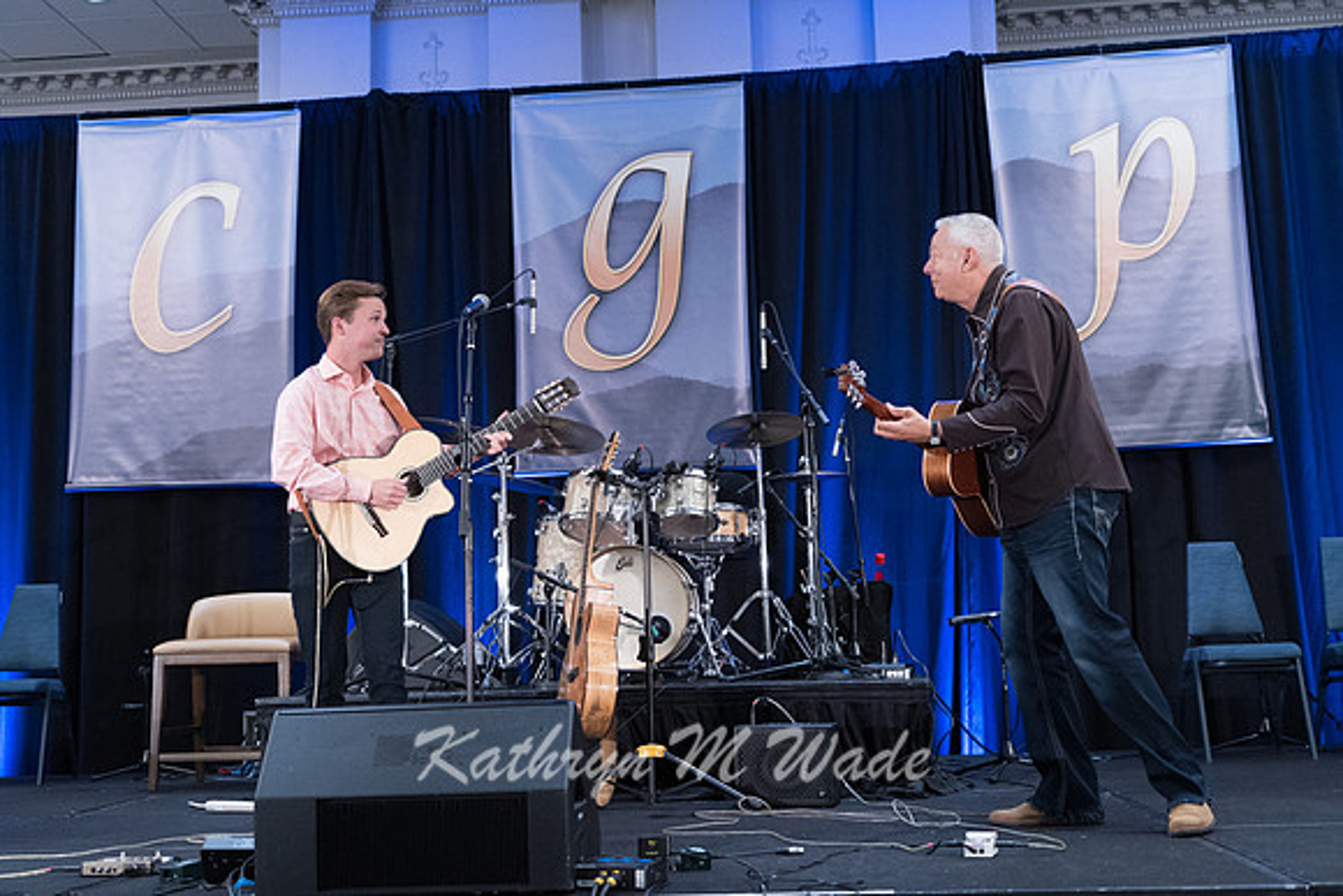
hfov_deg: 44.5
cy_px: 448
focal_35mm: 44
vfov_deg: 30.5
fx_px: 1642
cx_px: 672
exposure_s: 1/200
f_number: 4.5
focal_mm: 44
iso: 6400
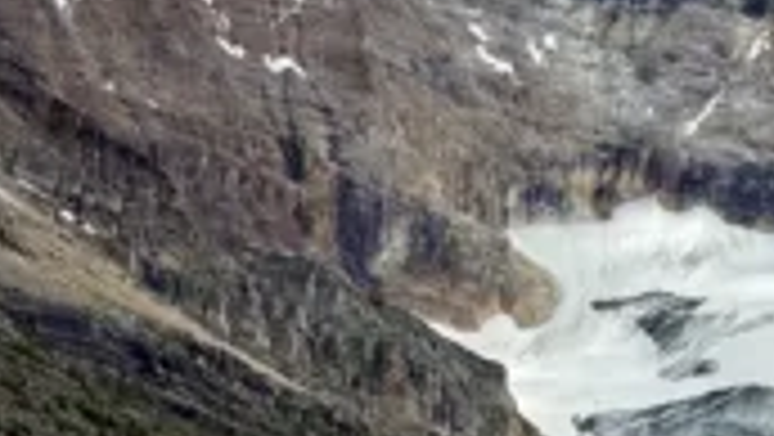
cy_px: 436
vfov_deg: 6.7
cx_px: 864
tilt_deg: +4.7
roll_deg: -1.5
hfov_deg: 11.6
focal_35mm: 182
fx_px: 3738
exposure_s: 1/5587
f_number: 1.78
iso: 64
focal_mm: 6.76
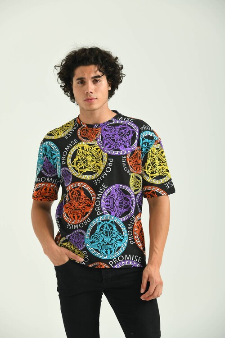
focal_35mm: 125
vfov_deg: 16.4
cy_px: 169
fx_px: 1172
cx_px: 112
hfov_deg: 11.0
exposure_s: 1/160
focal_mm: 125
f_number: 6.3
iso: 100
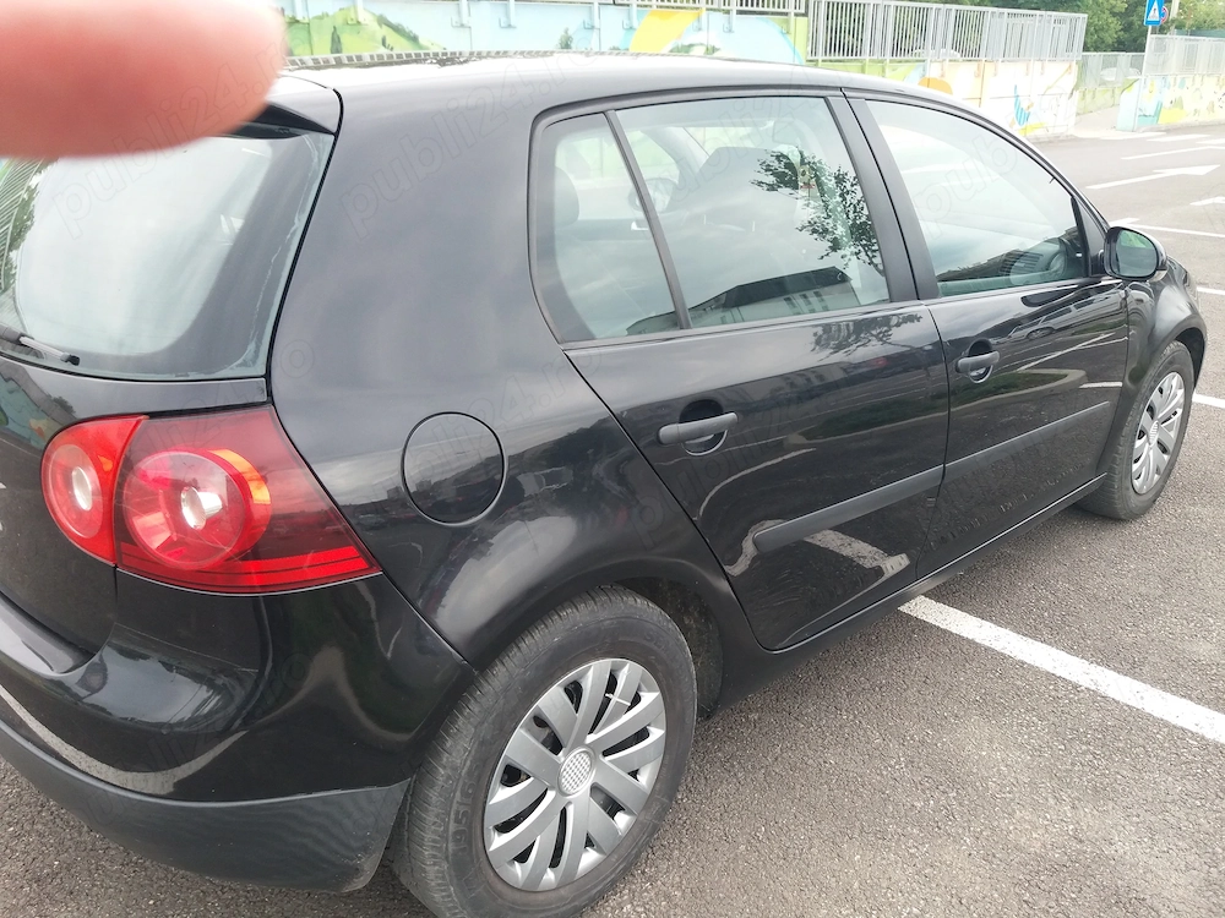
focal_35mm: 28
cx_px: 612
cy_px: 459
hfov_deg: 63.4
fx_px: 991
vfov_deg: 49.7
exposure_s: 1/295
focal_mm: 3.7
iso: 64
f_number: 1.9
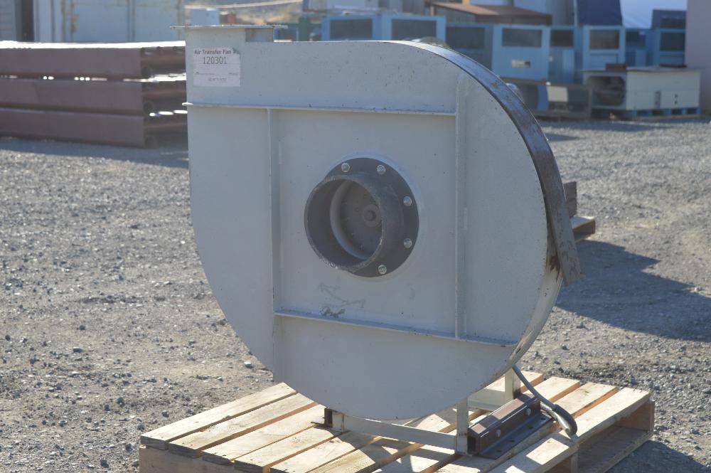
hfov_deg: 33.4
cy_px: 236
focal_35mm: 60
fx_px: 1184
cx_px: 356
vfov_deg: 22.6
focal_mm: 40
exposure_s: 1/200
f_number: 6.3
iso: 100
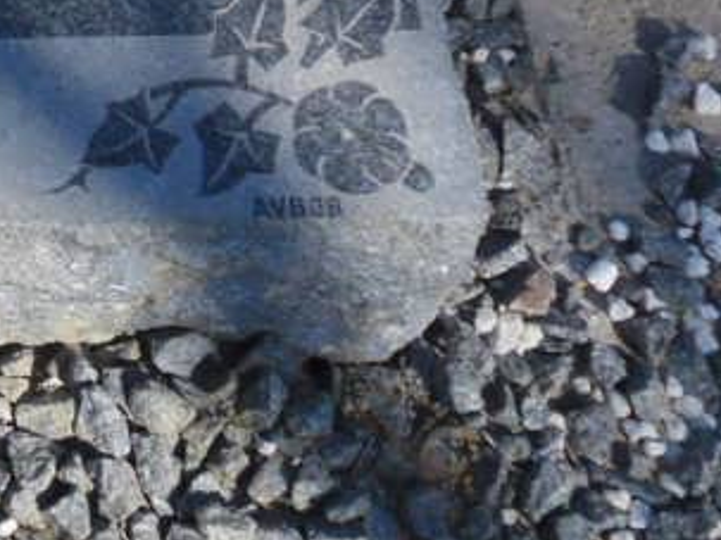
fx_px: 2228
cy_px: -362
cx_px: -497
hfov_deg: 16.1
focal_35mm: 107
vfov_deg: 12.8
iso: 80
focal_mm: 4.9
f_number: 3.5
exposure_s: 1/490
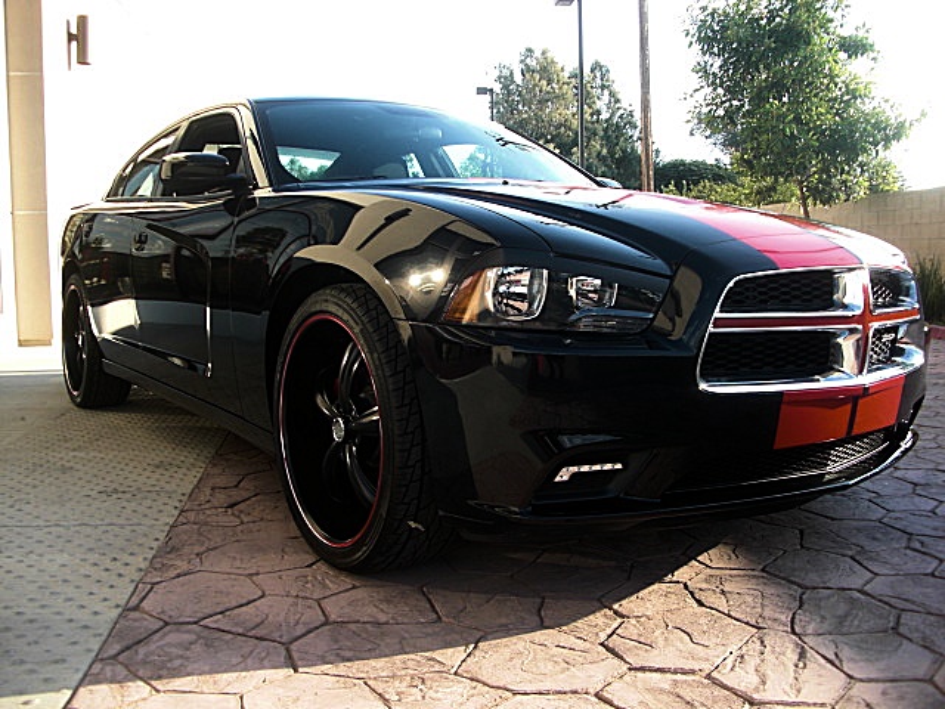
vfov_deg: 39.7
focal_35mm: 36
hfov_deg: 51.4
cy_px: 354
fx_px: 983
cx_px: 472
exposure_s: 1/200
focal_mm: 6.3
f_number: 2.8
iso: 50
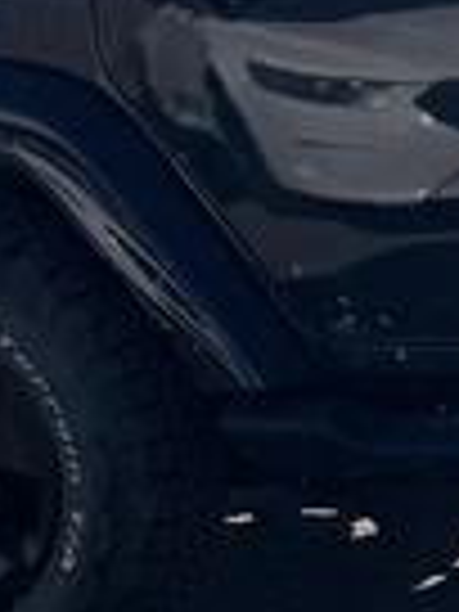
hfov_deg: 8.2
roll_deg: -4.1
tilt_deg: -9.2
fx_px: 3006
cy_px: 81
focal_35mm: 170
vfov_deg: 11.6
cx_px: 986
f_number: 1.78
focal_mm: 6.76
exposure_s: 1/6173
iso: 80
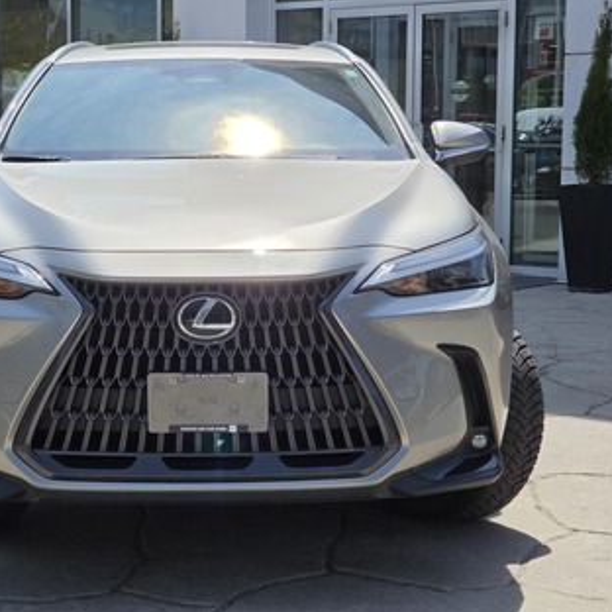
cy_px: 305
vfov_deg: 21.1
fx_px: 1640
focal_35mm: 82
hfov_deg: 21.1
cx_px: 216
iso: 25
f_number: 2.4
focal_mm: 7
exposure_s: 1/1650
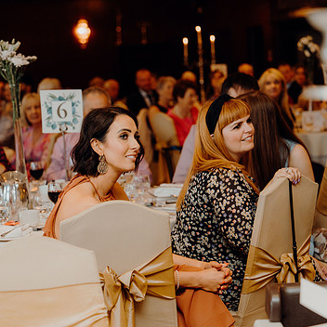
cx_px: 88
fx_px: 1047
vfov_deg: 17.7
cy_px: 168
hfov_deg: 17.7
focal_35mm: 98
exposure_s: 1/200
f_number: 2.8
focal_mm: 70
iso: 1250
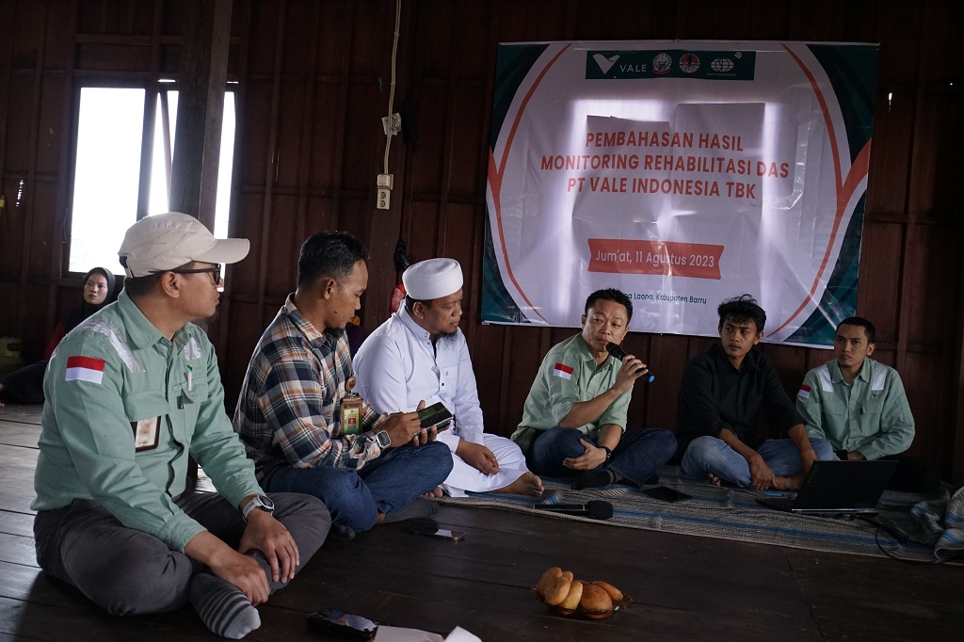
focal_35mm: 35
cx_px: 482
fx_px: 937
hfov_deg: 54.4
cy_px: 321
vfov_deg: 37.8
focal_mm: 35
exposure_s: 1/100
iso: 2000
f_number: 5.6
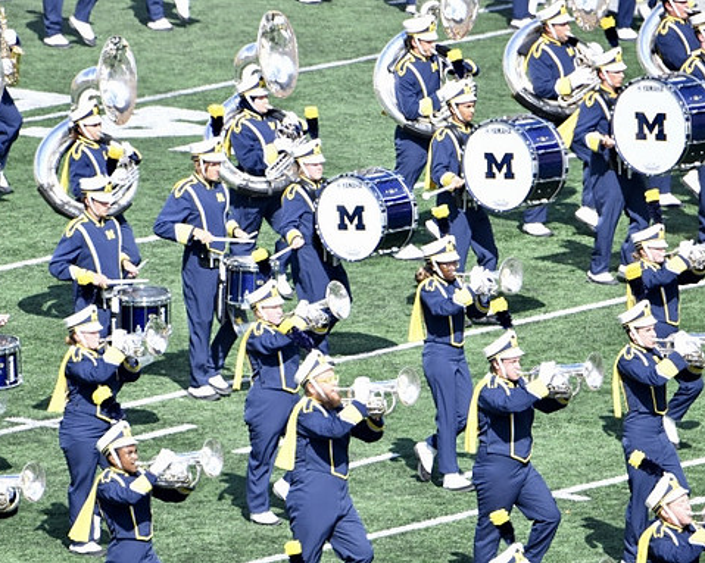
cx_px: 302
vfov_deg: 2.3
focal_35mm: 681
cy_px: 282
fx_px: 14206
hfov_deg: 2.8
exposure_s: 1/800
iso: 400
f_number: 5.6
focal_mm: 400
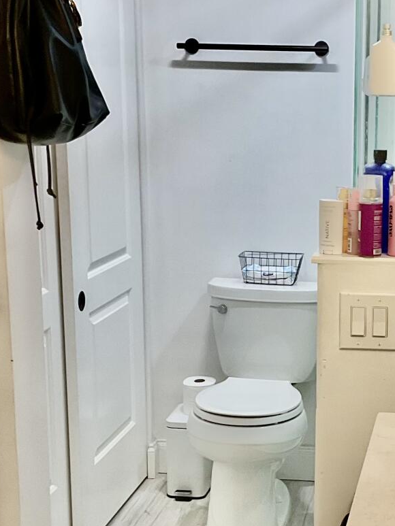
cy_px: 352
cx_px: 340
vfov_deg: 25.8
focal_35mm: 75
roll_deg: -1.4
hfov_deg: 19.4
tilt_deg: -14.0
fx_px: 1141
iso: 64
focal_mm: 3
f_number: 1.8
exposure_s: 1/60
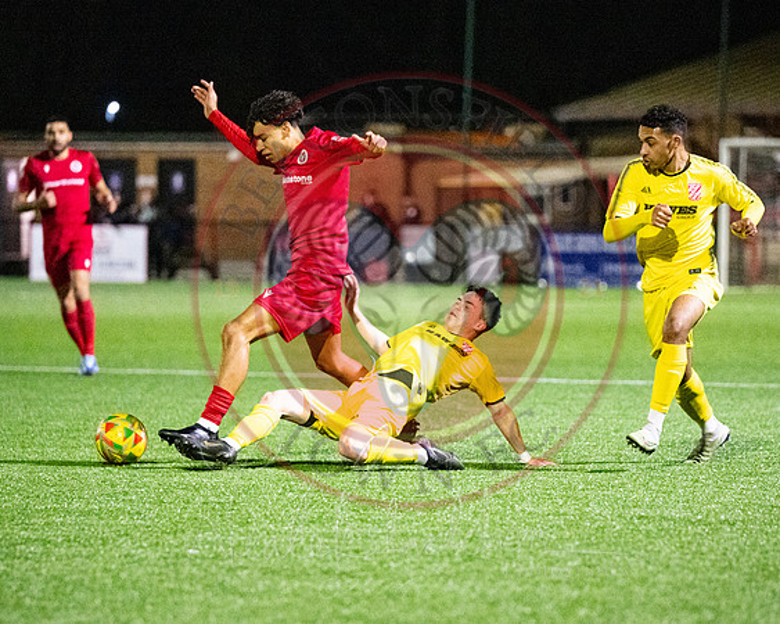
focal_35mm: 231
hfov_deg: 8.4
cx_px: 480
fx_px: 5323
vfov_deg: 6.7
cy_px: 407
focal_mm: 150
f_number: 2.8
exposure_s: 1/1000
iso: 8000
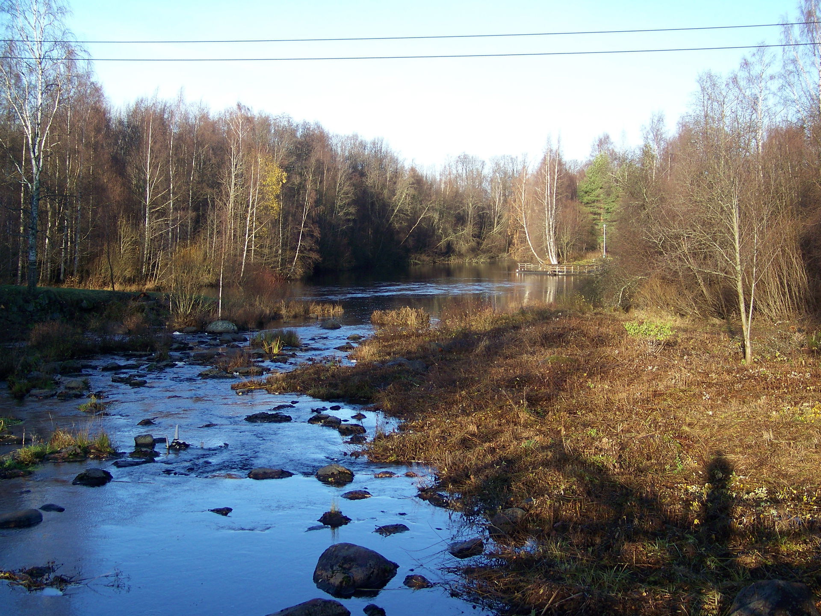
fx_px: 1304
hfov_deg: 34.9
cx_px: 410
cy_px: 308
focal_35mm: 55
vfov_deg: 26.6
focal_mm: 9.36
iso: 64
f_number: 3.2
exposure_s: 1/200
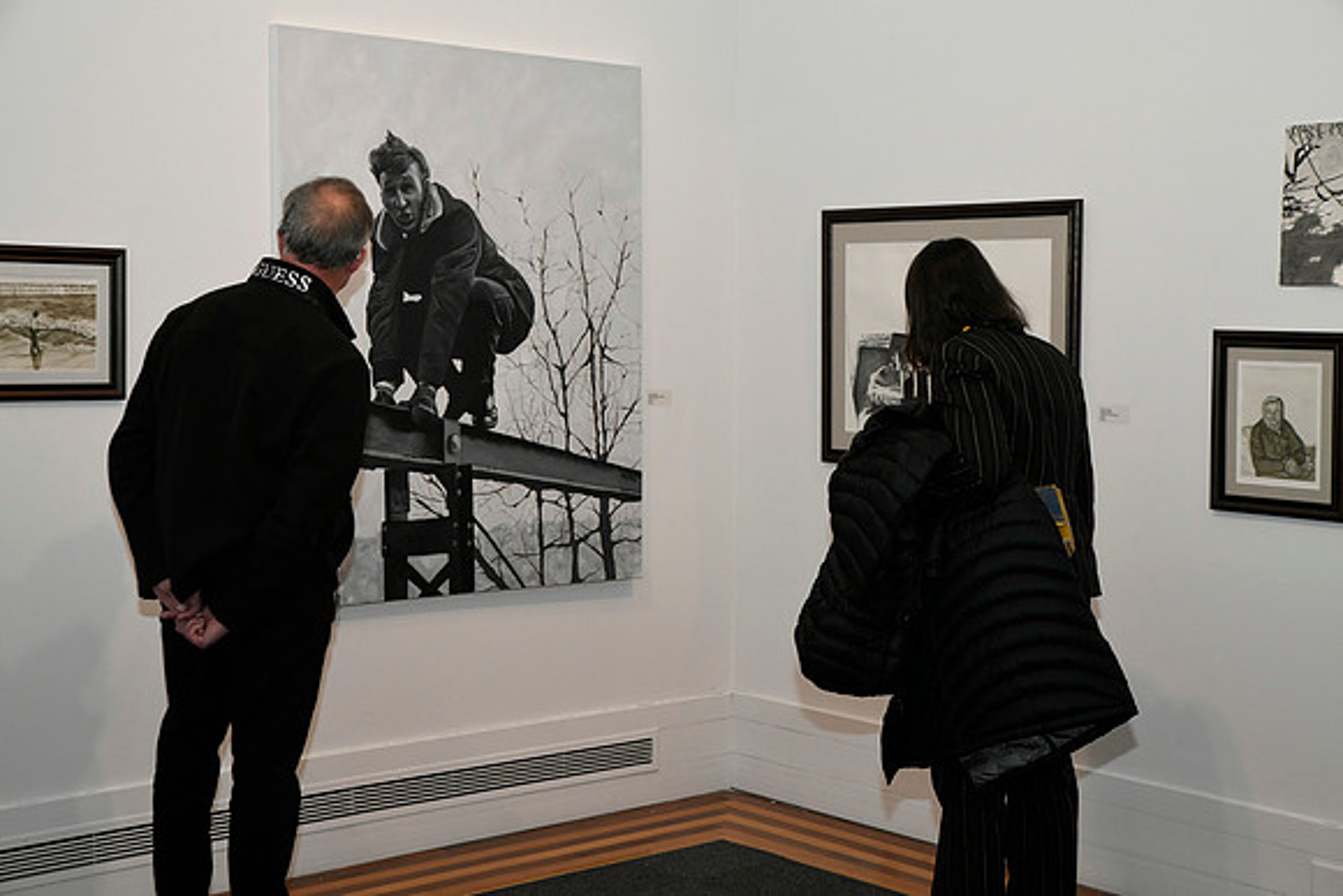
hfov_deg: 34.5
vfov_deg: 23.4
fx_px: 2164
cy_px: 448
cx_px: 672
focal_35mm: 58
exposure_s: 1/60
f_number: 8
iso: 1600
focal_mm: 58
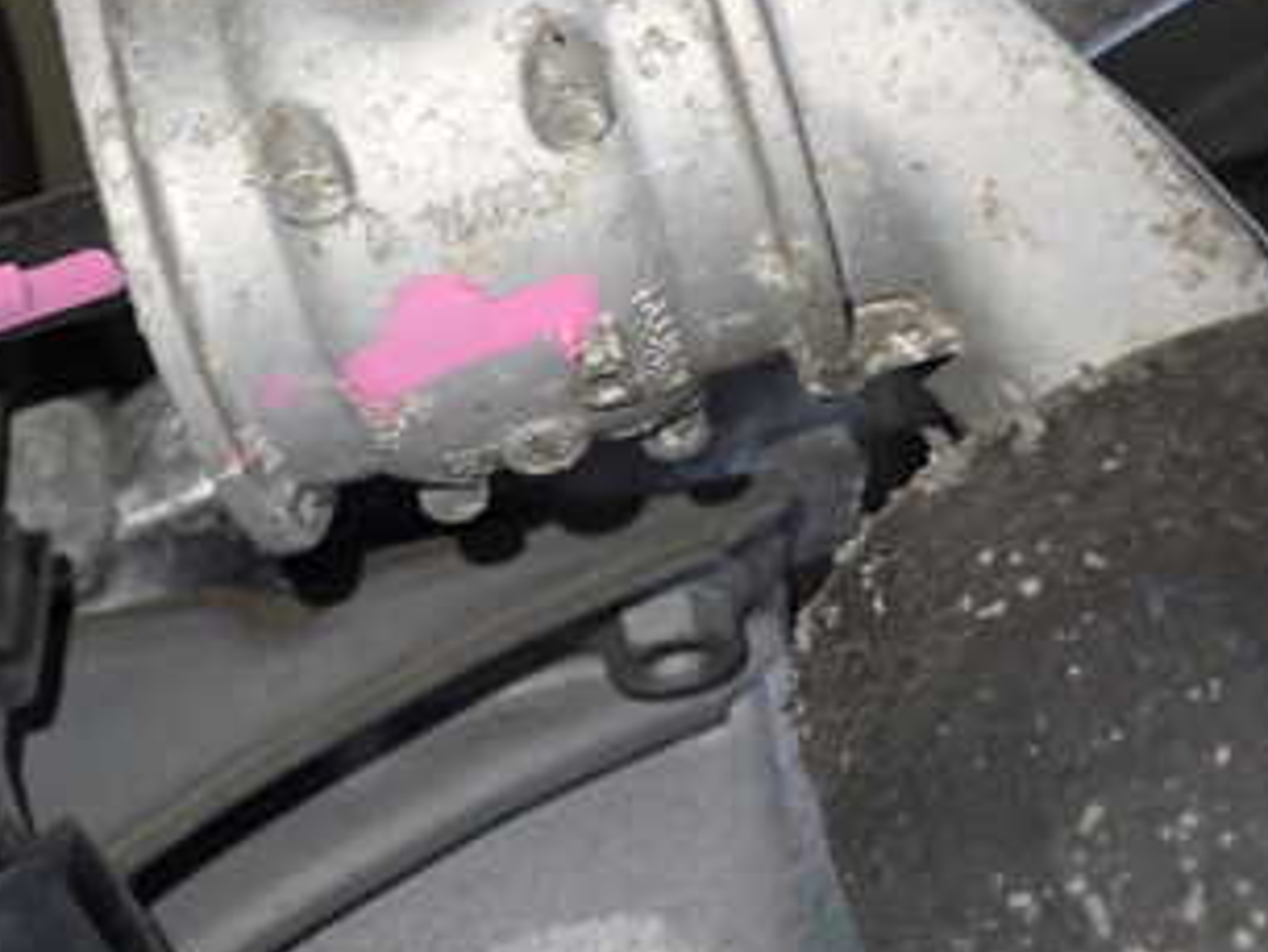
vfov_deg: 24.5
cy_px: 212
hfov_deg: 32.5
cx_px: 449
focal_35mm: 59
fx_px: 2162
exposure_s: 1/30
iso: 320
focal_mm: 5.4
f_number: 2.3
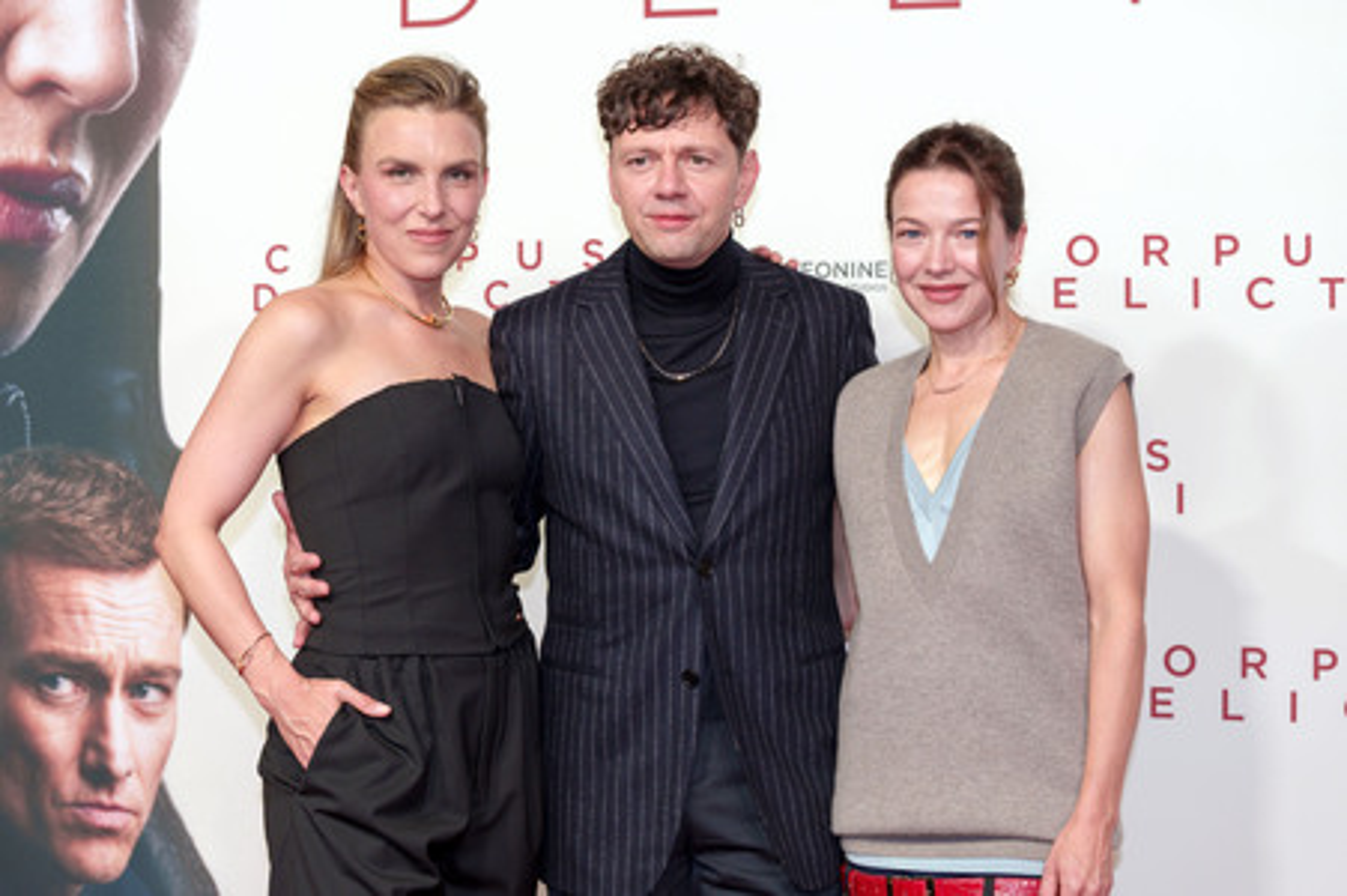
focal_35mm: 70
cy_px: 448
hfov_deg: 28.9
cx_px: 674
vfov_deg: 19.4
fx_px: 2617
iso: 320
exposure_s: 1/200
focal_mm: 70
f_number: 4.5
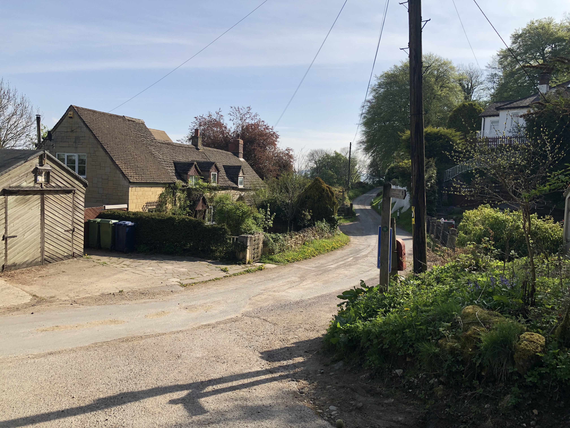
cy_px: 214
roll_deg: -2.4
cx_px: 285
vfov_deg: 49.7
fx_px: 461
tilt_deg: -4.8
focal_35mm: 28
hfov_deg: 63.4
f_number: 1.8
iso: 20
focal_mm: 3.99
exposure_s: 1/1919
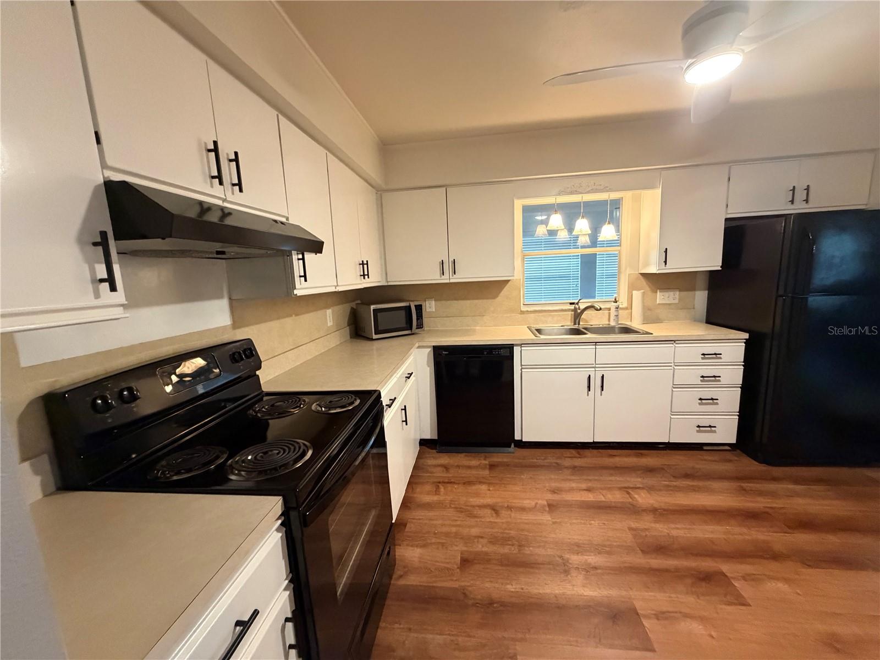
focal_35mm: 14
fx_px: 356
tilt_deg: -7.8
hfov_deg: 102.1
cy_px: 330
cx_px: 440
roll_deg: +3.4
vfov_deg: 85.7
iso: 800
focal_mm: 2.22
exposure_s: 1/60
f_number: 2.2
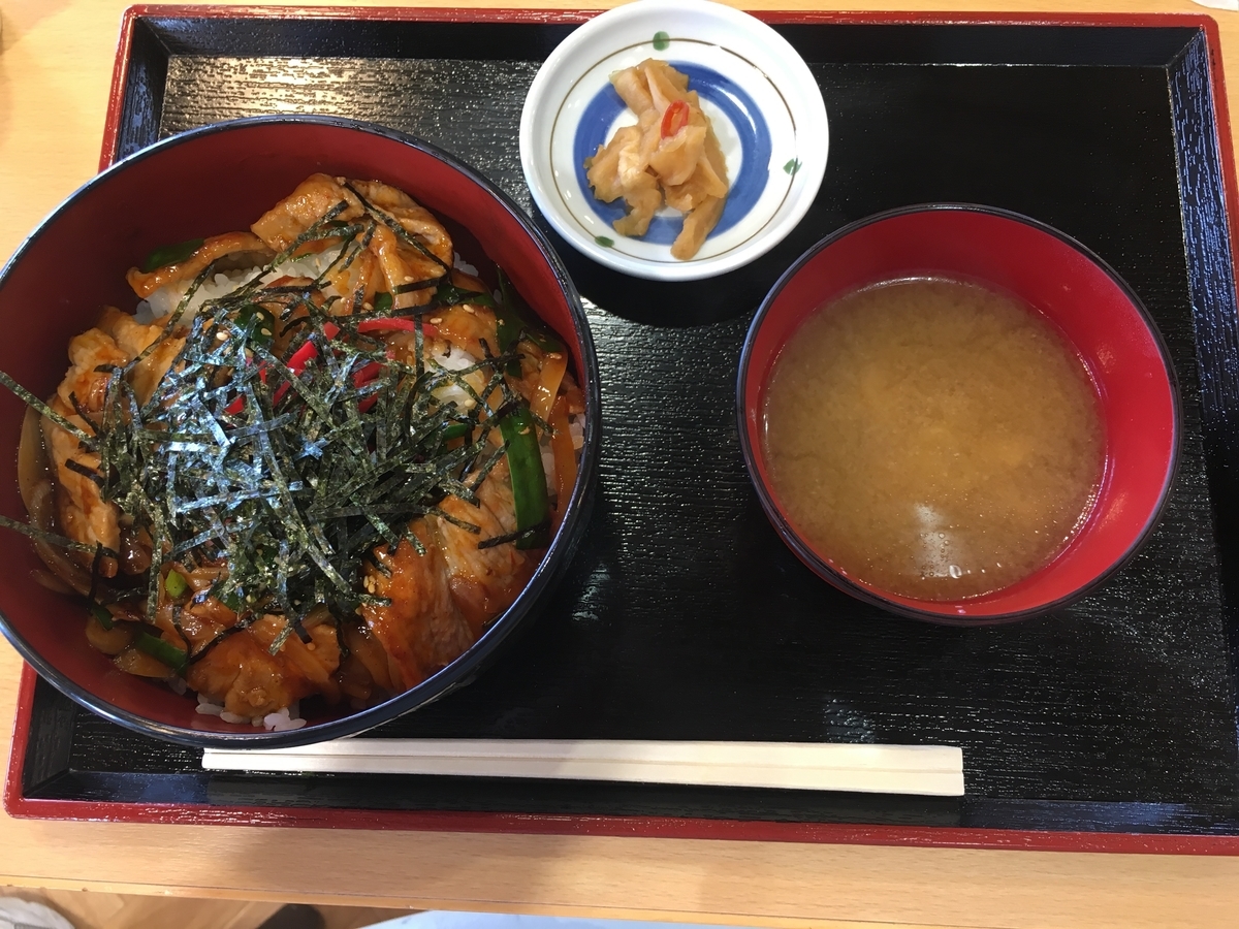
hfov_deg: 61.7
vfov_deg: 48.2
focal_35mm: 29
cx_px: 620
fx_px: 1038
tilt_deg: -76.0
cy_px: 464
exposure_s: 1/30
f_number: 2.2
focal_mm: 4.15
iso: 50
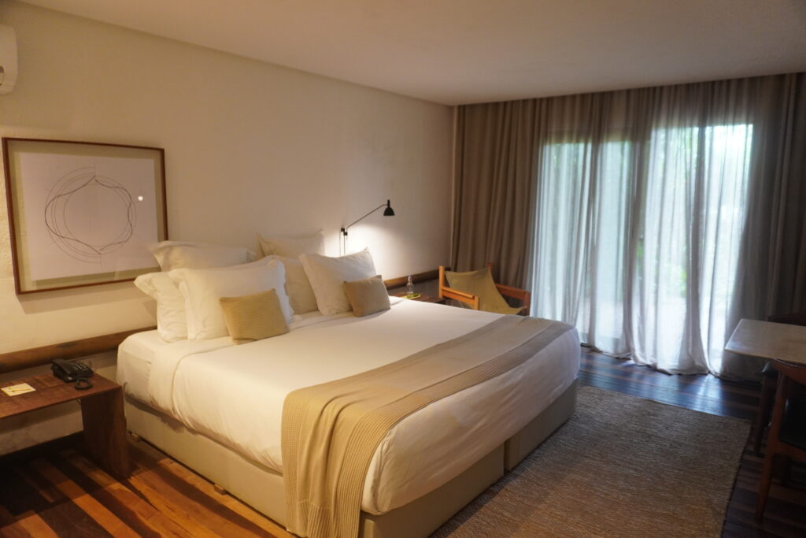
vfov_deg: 53.1
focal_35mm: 24
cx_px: 403
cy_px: 269
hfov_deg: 73.7
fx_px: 537
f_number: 4
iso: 1250
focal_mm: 16
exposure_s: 1/30
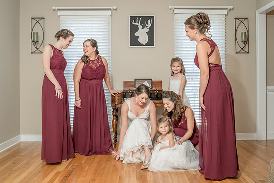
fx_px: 296
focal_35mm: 39
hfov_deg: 49.6
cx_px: 136
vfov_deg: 34.3
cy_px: 84
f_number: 5.6
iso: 2000
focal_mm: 35
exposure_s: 1/100
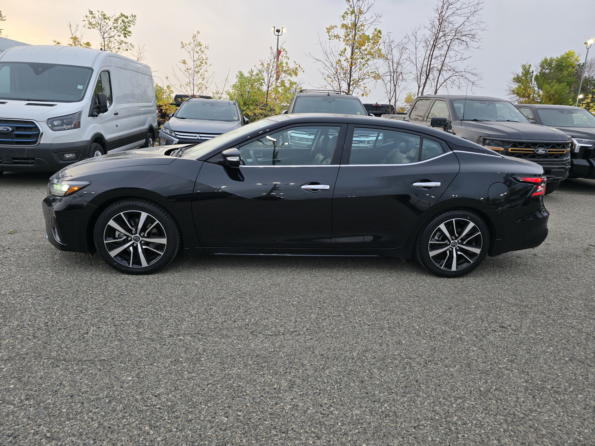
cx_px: 298
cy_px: 223
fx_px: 395
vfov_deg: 58.9
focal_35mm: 23
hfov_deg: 73.9
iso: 50
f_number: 1.7
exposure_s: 1/180
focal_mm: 6.3
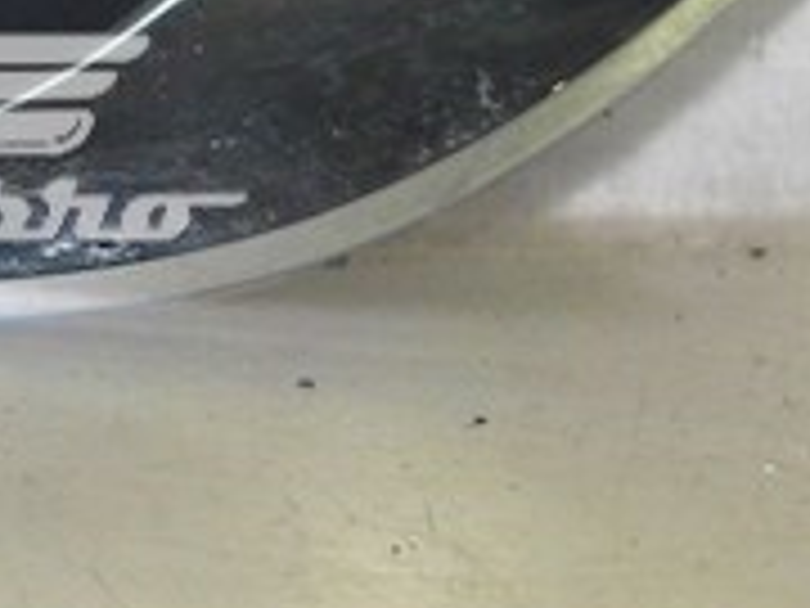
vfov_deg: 10.1
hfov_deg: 13.0
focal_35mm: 146
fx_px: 3416
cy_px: 171
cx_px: -297
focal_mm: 6.72
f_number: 5.5
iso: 80
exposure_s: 1/30
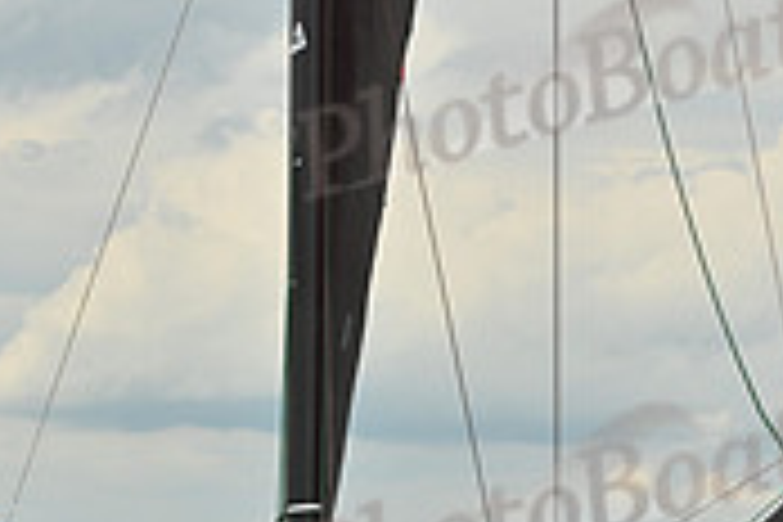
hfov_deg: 7.7
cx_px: 68
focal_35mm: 266
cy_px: 794
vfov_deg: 5.1
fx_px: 5785
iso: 320
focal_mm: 80
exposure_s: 1/1250
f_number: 8
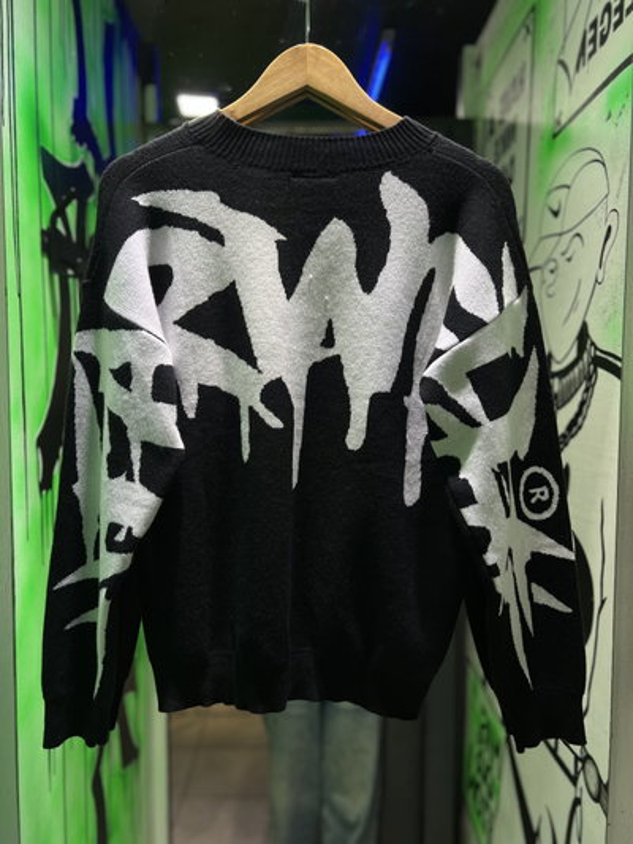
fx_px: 634
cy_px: 422
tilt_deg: -2.8
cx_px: 316
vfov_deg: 67.3
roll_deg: -1.0
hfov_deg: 53.1
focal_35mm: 26
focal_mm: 5.7
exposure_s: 1/100
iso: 40
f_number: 1.5
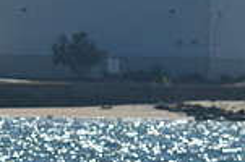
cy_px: 150
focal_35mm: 1156
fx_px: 7851
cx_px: -191
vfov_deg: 1.2
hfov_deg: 1.8
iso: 100
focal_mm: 200
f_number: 10
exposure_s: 1/800
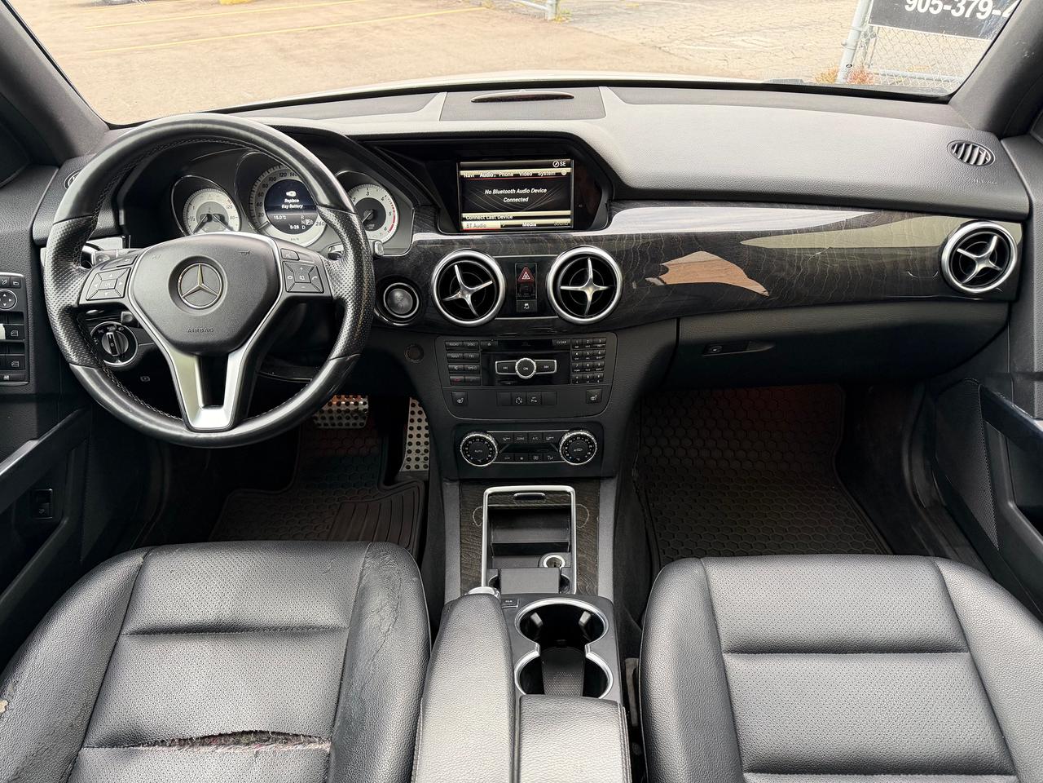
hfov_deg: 71.6
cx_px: 522
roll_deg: +2.4
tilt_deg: -33.4
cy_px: 392
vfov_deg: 56.8
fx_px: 723
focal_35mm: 24
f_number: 1.78
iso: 320
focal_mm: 6.76
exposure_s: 1/60
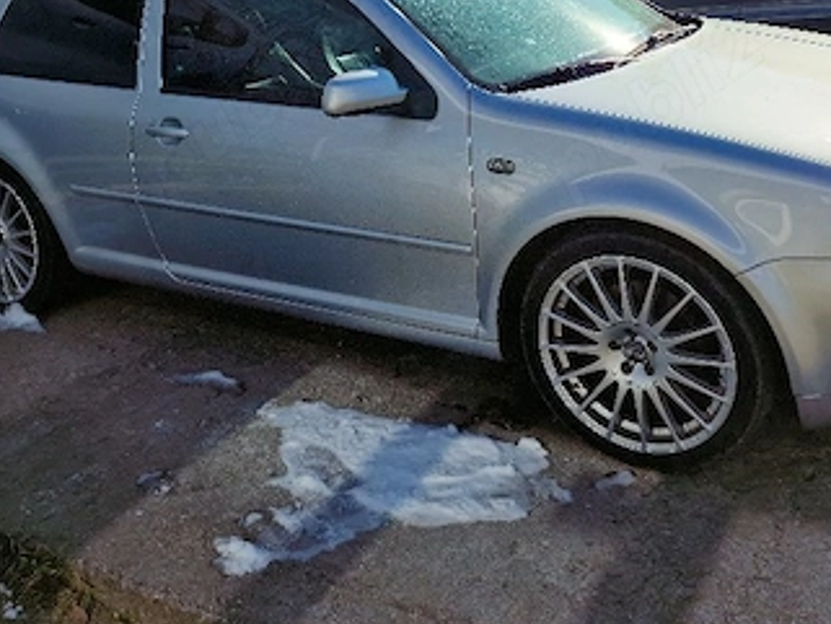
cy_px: 78
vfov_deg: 32.2
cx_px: 417
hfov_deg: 43.8
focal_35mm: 43
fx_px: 1033
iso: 50
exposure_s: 1/2500
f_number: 1.8
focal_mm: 6.4
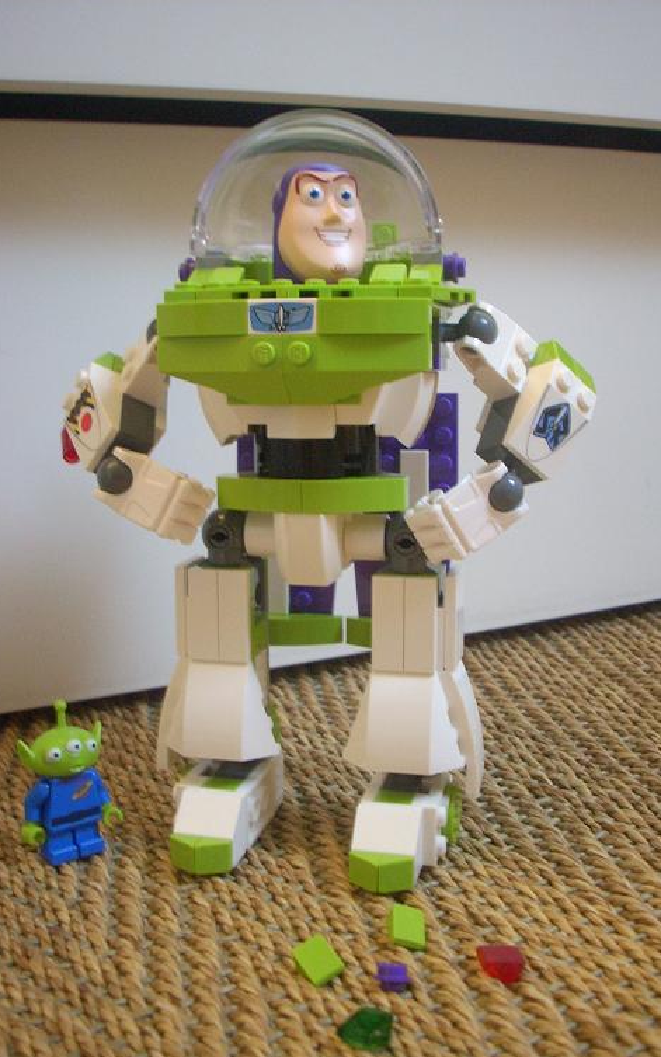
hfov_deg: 32.0
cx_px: 349
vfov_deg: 49.3
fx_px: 1152
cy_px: 528
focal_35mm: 40
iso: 200
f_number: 2.8
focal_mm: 6.2
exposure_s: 1/4.8
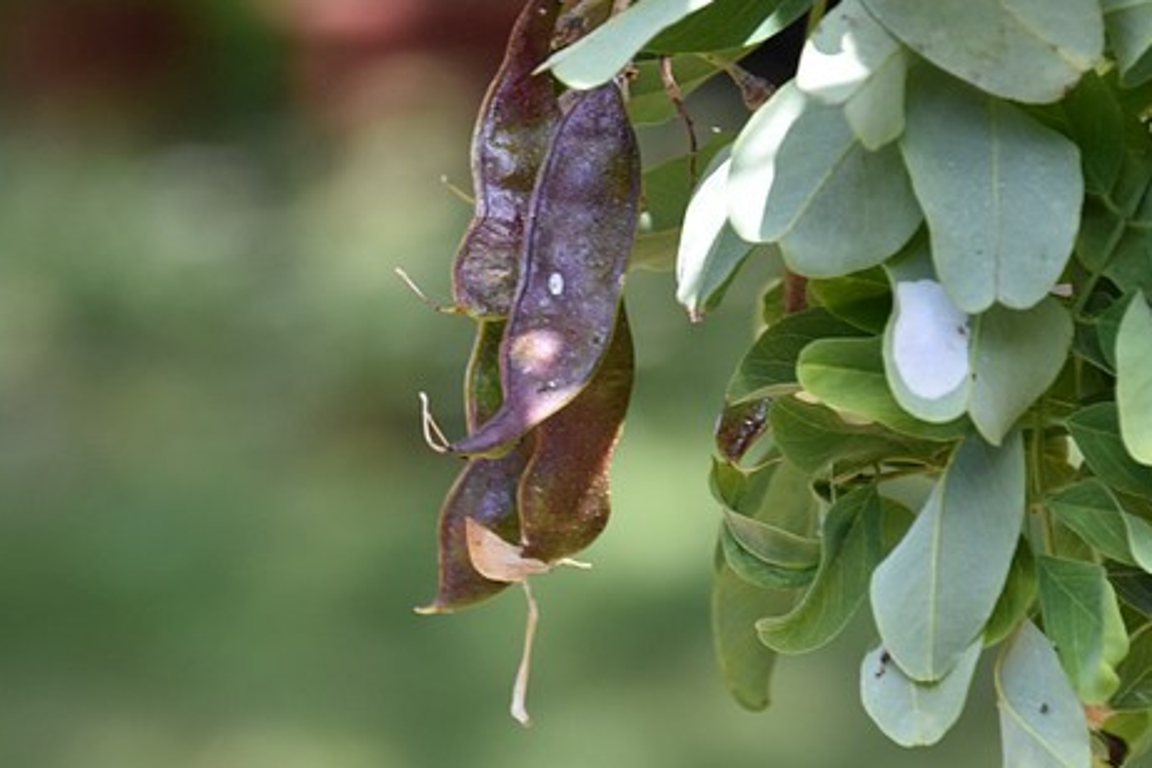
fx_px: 10463
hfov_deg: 6.3
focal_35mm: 327
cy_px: 234
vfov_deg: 4.2
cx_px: 586
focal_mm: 140
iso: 400
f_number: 8
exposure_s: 1/160
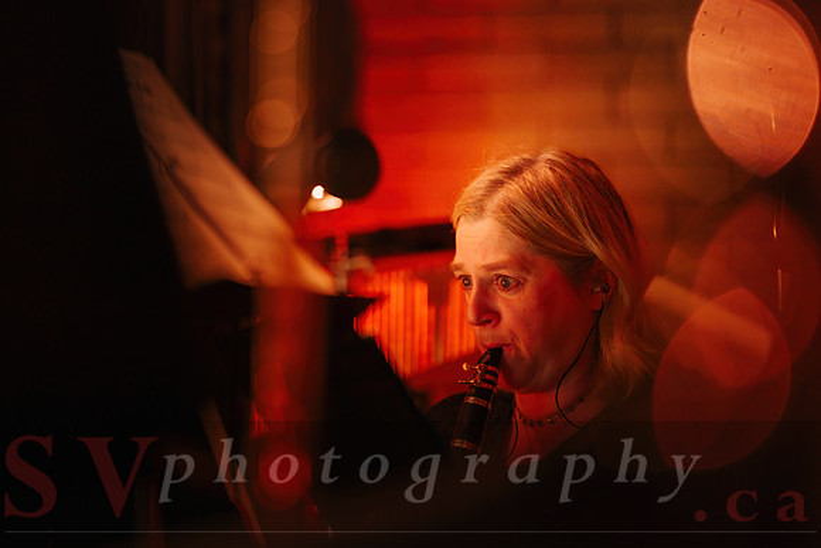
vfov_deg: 6.0
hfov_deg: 8.9
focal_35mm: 230
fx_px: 5248
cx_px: 346
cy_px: 214
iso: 1000
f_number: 2.8
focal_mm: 189
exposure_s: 1/80
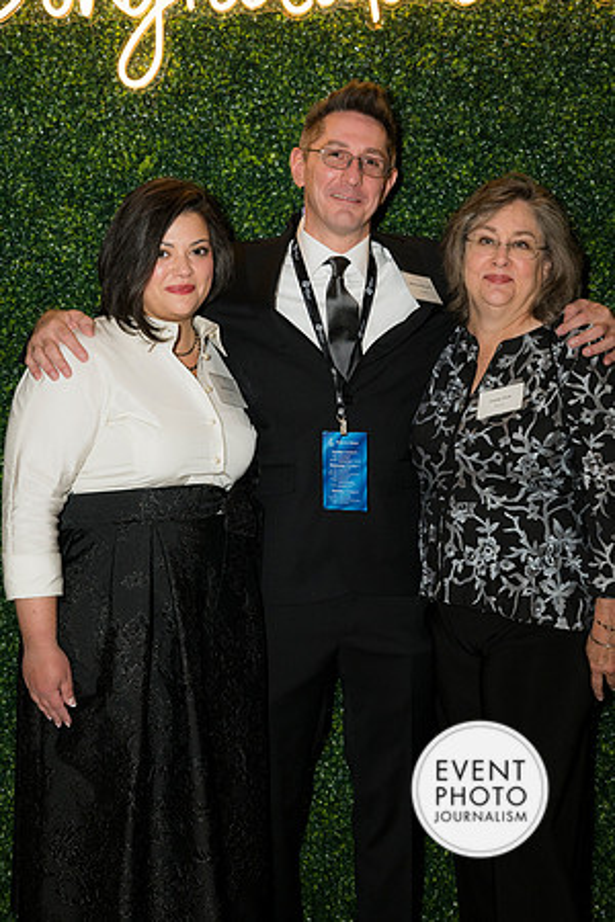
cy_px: 461
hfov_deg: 24.2
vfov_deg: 35.6
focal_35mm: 56
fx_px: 1435
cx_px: 308
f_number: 5
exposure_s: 1/160
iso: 800
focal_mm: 56
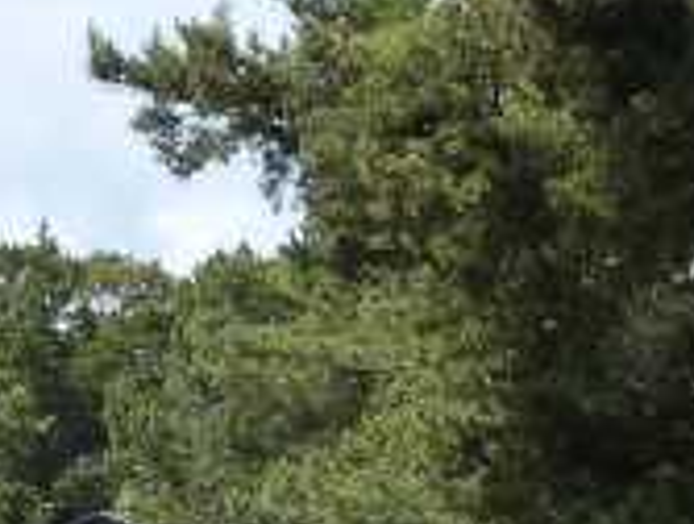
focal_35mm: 380
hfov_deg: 5.2
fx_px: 7635
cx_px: 723
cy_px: 957
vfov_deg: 3.9
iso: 160
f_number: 5.6
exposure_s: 1/250
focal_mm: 9.4
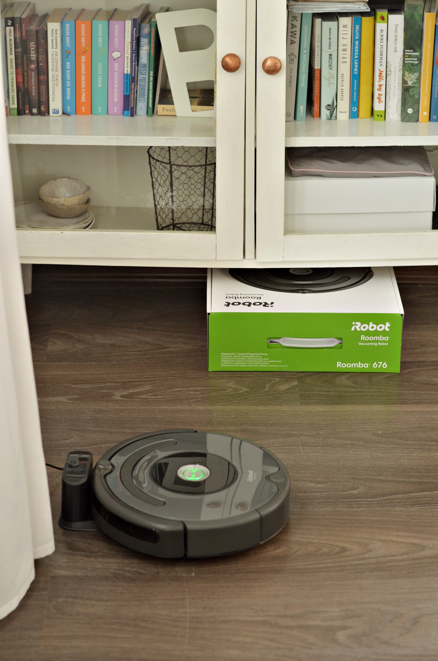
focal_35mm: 75
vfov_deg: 27.0
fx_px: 1375
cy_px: 330
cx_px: 219
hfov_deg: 18.1
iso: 800
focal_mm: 50
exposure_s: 1/100
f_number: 2.8
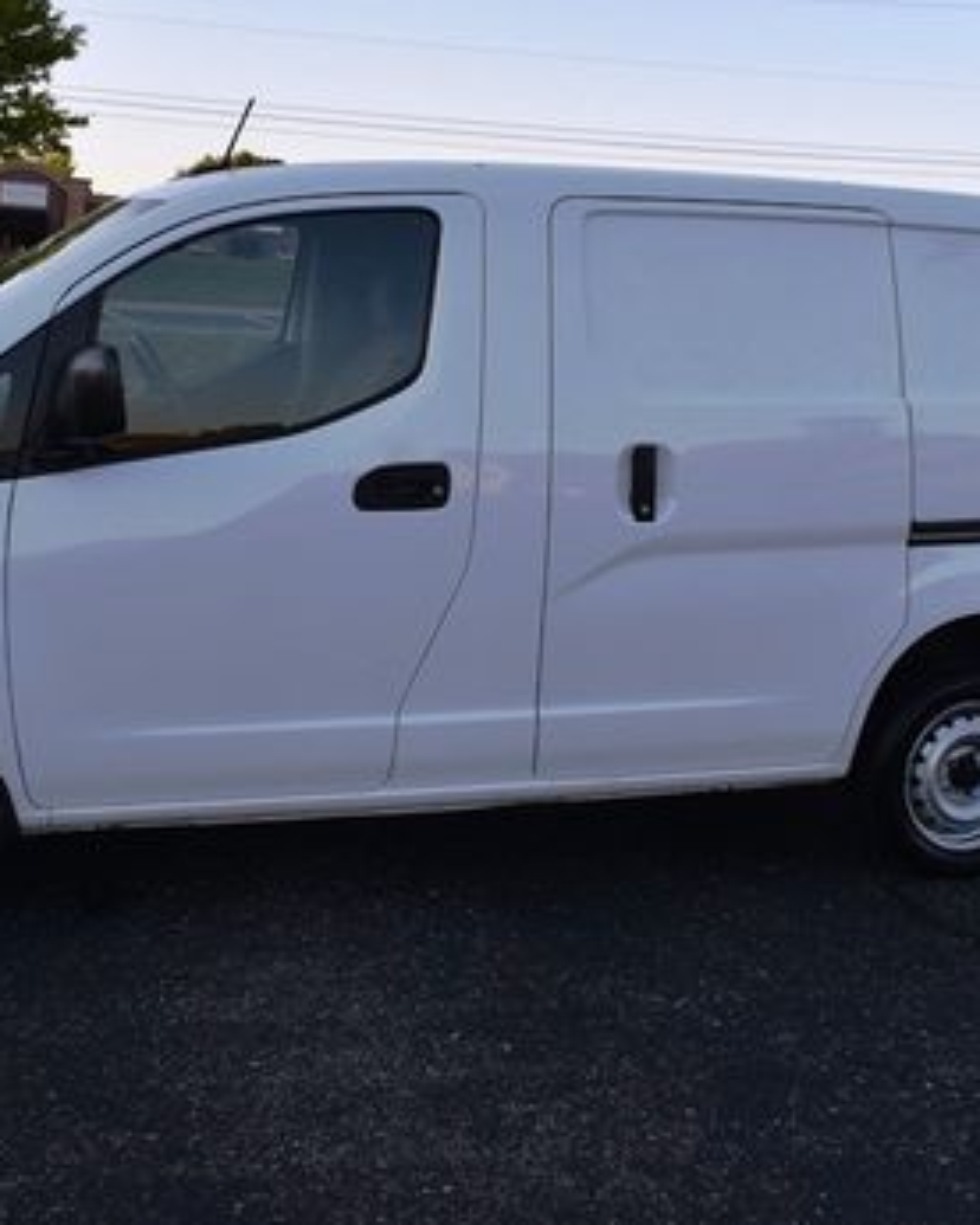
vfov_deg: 39.4
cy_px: 502
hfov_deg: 32.1
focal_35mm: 47
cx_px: 444
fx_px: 1704
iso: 200
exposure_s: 1/250
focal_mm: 18
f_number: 6.3
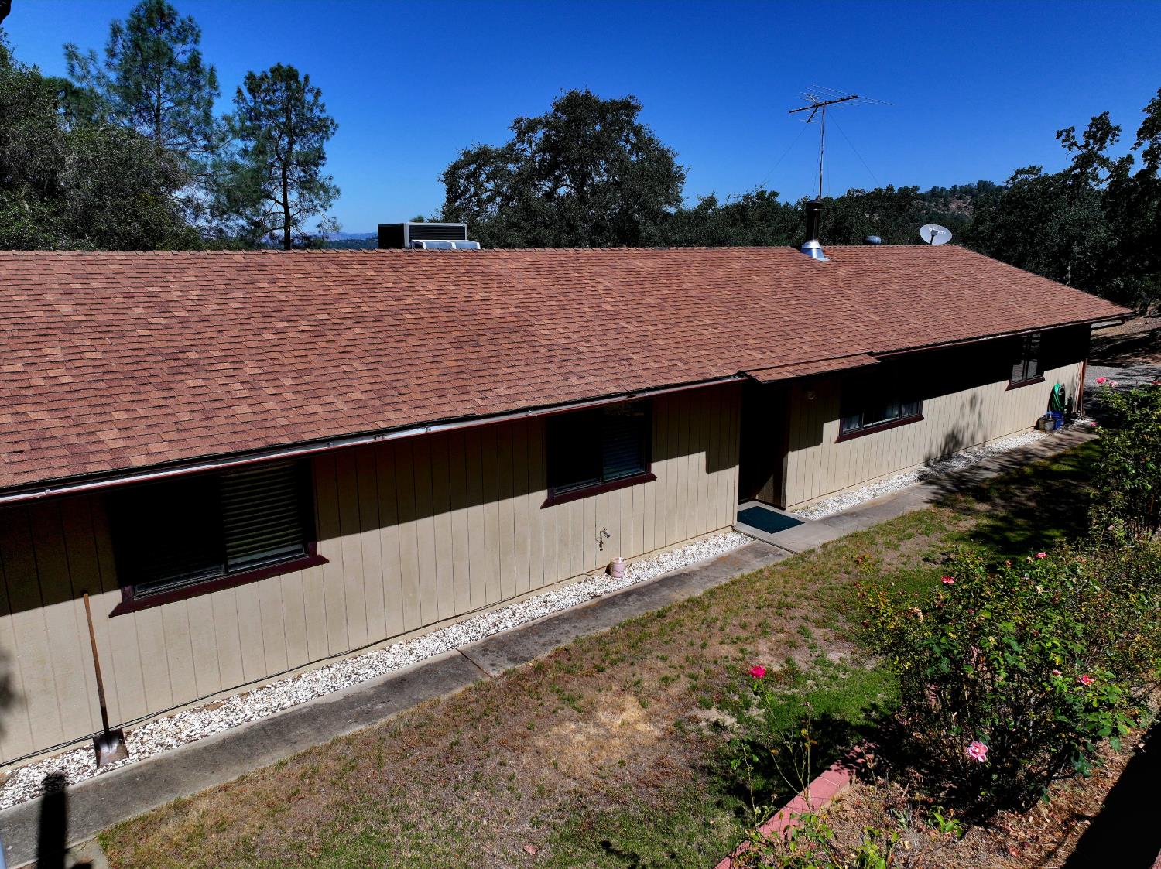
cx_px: 580
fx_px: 804
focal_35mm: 24
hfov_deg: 71.6
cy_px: 434
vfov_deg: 56.8
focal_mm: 12.29
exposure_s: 1/323
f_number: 2.8
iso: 100
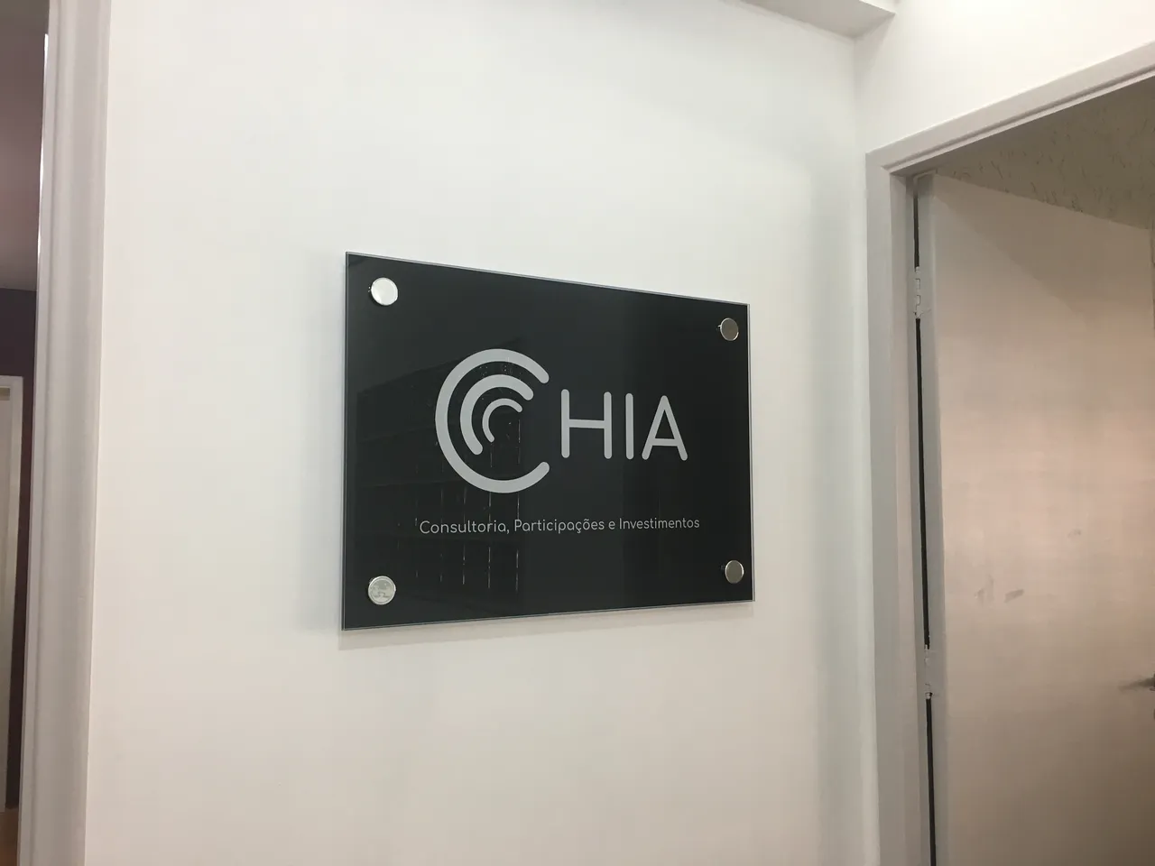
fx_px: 968
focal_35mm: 29
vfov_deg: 48.2
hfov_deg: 61.7
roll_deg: -0.5
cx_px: 578
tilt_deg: +4.2
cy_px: 433
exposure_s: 1/30
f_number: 2.2
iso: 64
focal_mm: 4.15
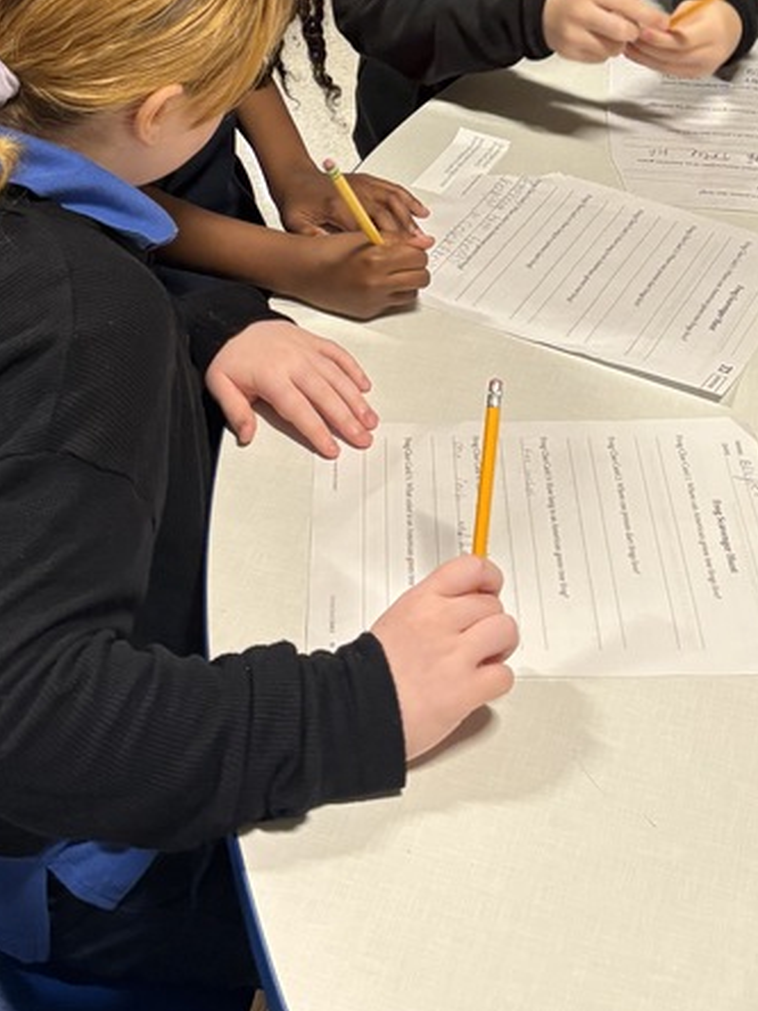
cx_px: 421
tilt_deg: -25.5
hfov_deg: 24.4
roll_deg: +1.2
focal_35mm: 60
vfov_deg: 30.0
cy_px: 7
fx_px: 1752
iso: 200
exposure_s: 1/60
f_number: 1.6
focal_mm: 5.96
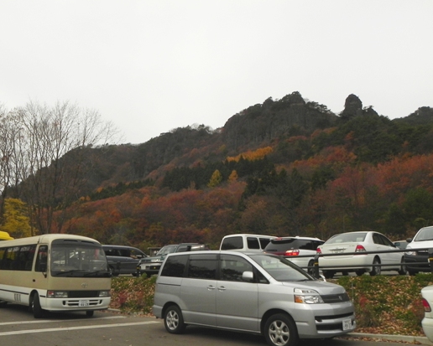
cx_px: 206
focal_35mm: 28
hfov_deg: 62.2
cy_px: 171
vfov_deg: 51.5
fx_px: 359
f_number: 8
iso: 160
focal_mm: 4.6
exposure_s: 1/586
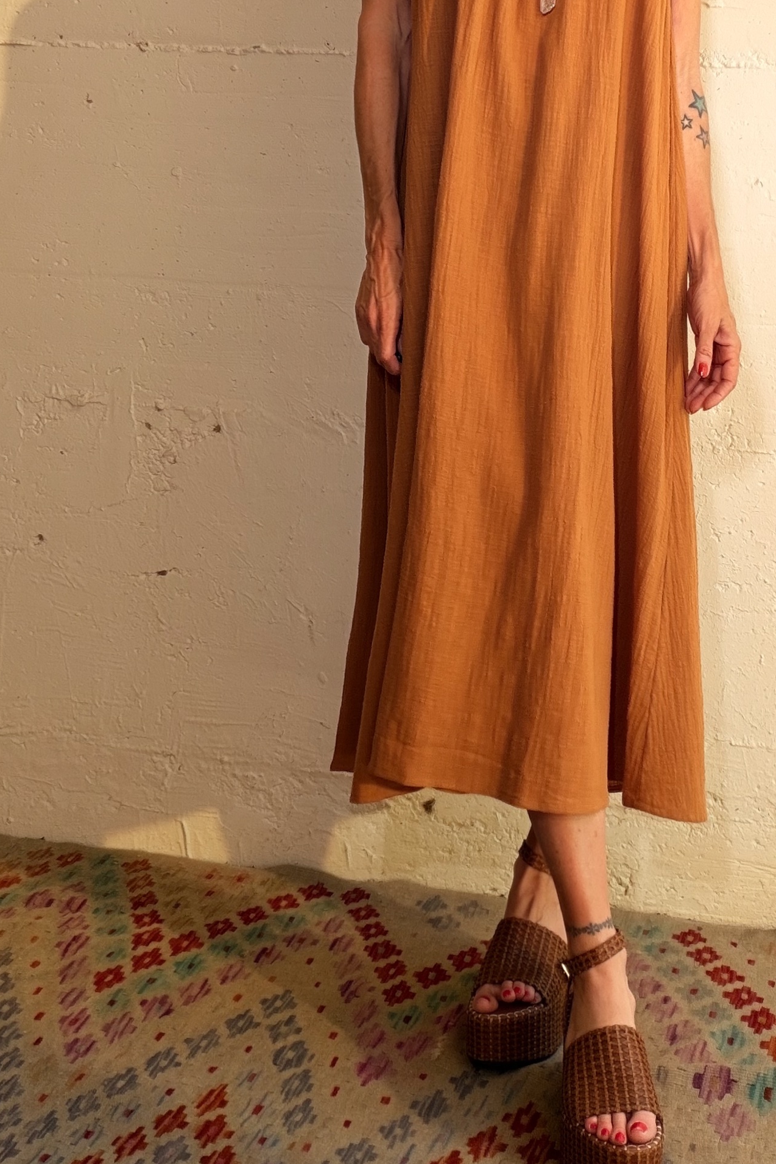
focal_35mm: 49
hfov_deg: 27.3
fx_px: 1584
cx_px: 532
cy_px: 308
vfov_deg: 39.4
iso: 25
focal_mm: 2.71
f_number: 1.9
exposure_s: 1/196
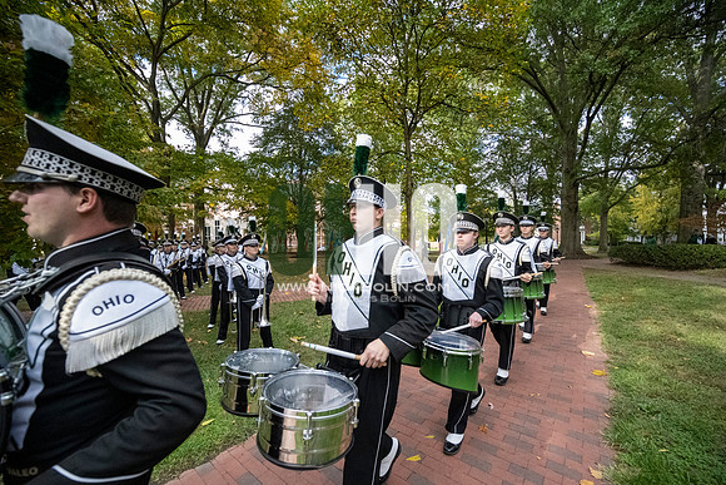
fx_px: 282
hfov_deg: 104.2
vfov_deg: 81.2
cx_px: 363
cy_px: 242
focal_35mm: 14
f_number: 4
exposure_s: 1/8000
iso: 6400
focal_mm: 14
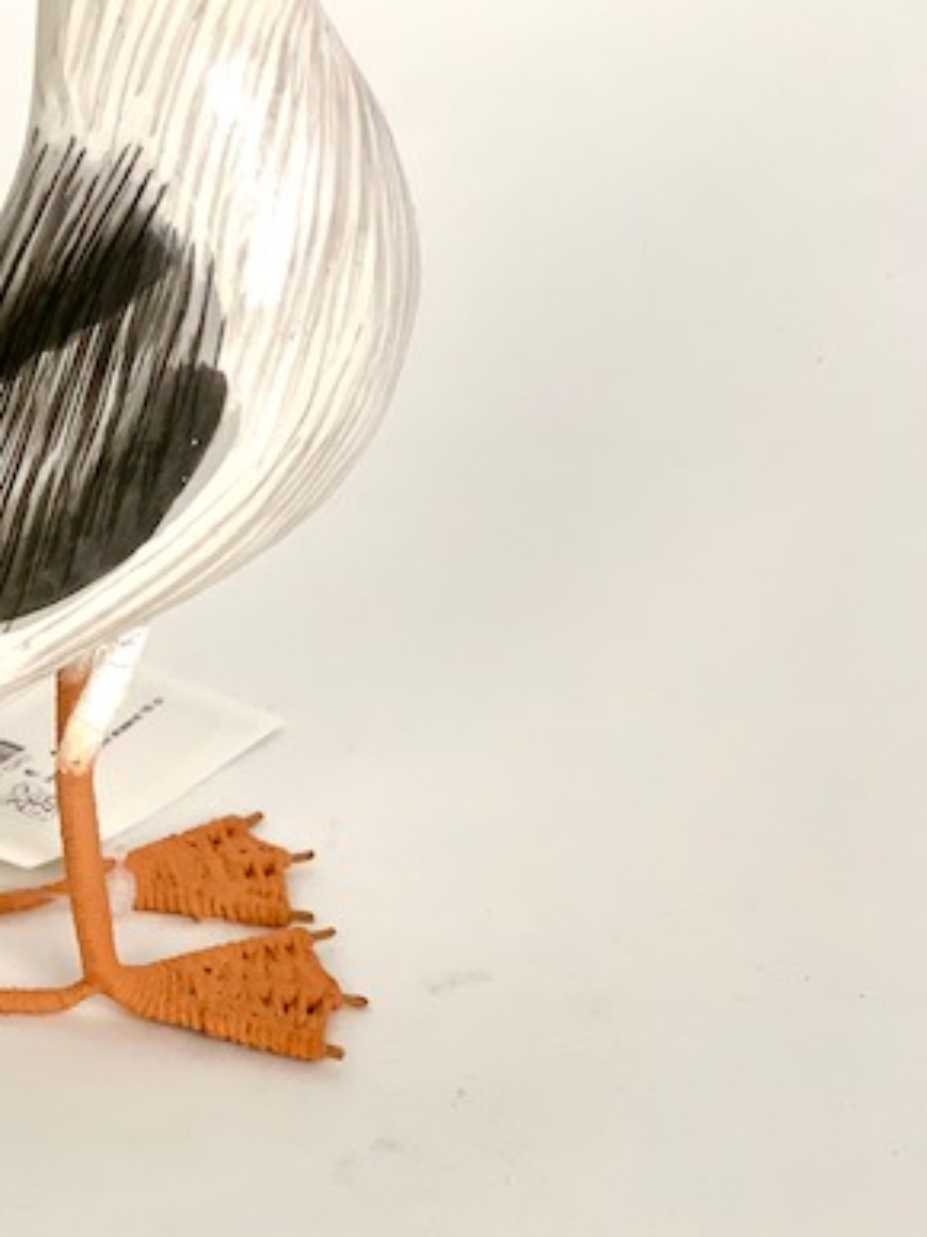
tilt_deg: -24.9
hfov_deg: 17.0
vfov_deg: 22.7
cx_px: 195
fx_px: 3072
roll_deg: +1.1
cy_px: 396
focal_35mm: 86
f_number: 2.4
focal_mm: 6
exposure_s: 1/50
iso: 80
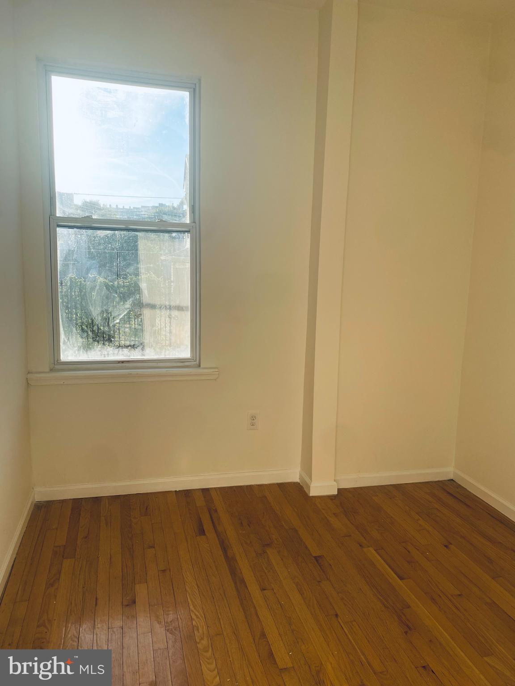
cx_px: 258
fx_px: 516
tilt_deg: -8.0
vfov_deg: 67.3
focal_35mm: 26
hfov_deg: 53.1
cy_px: 343
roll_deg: -2.6
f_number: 1.8
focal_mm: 4.25
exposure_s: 1/884
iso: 32
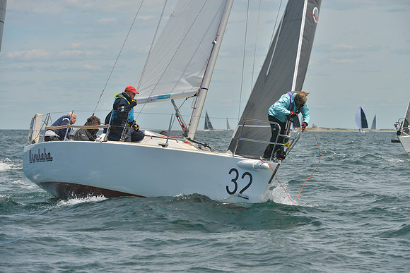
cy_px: 136
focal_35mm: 200
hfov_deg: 10.3
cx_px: 205
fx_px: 2278
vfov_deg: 6.9
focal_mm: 200
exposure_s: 1/800
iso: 280
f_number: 9
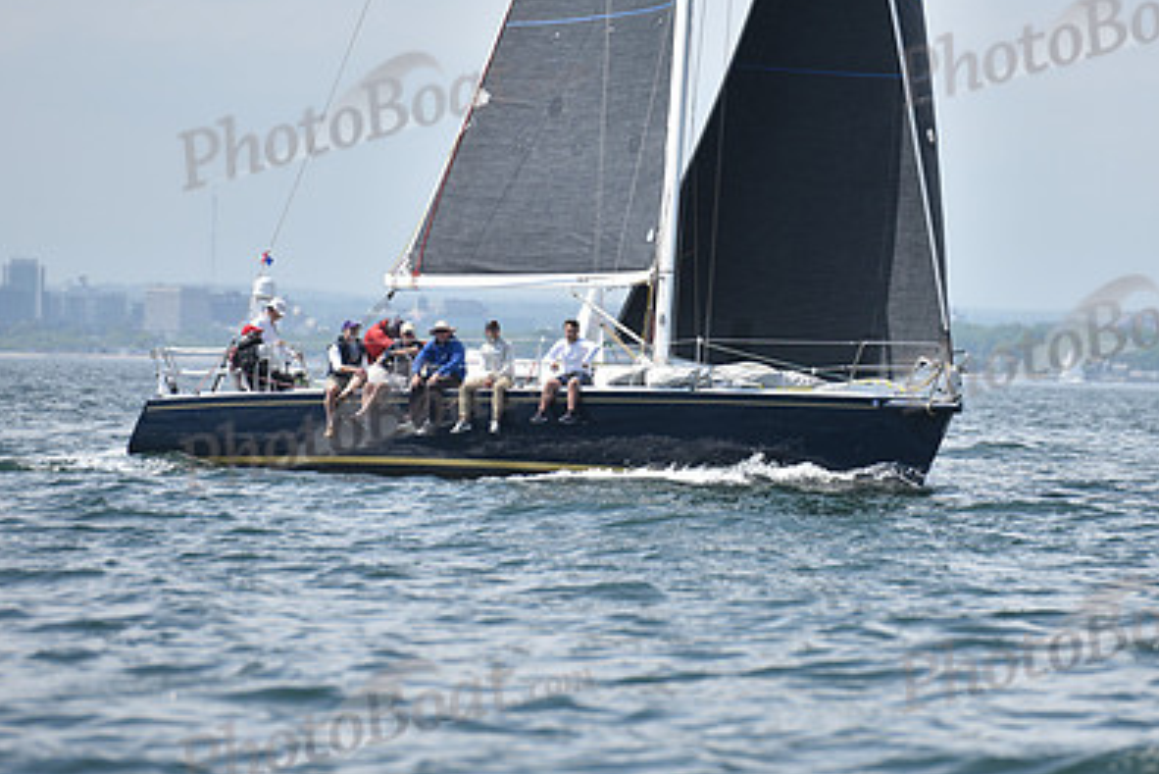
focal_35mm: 287
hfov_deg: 7.2
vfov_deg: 4.8
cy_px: 225
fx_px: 9243
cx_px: 747
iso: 200
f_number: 4.5
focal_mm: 195
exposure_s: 1/2500
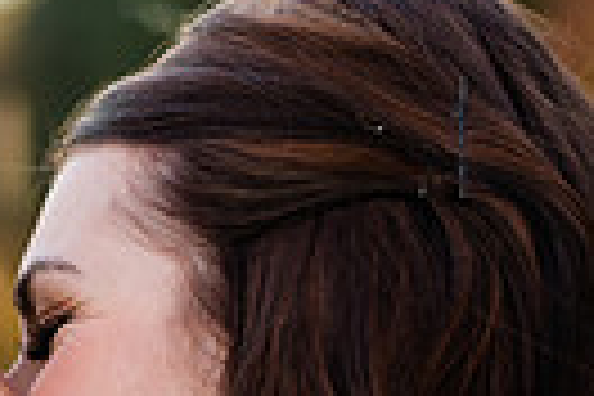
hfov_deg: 7.8
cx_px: -450
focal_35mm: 255
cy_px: 623
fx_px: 4207
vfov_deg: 5.3
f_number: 2.8
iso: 200
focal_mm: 58
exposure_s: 1/200
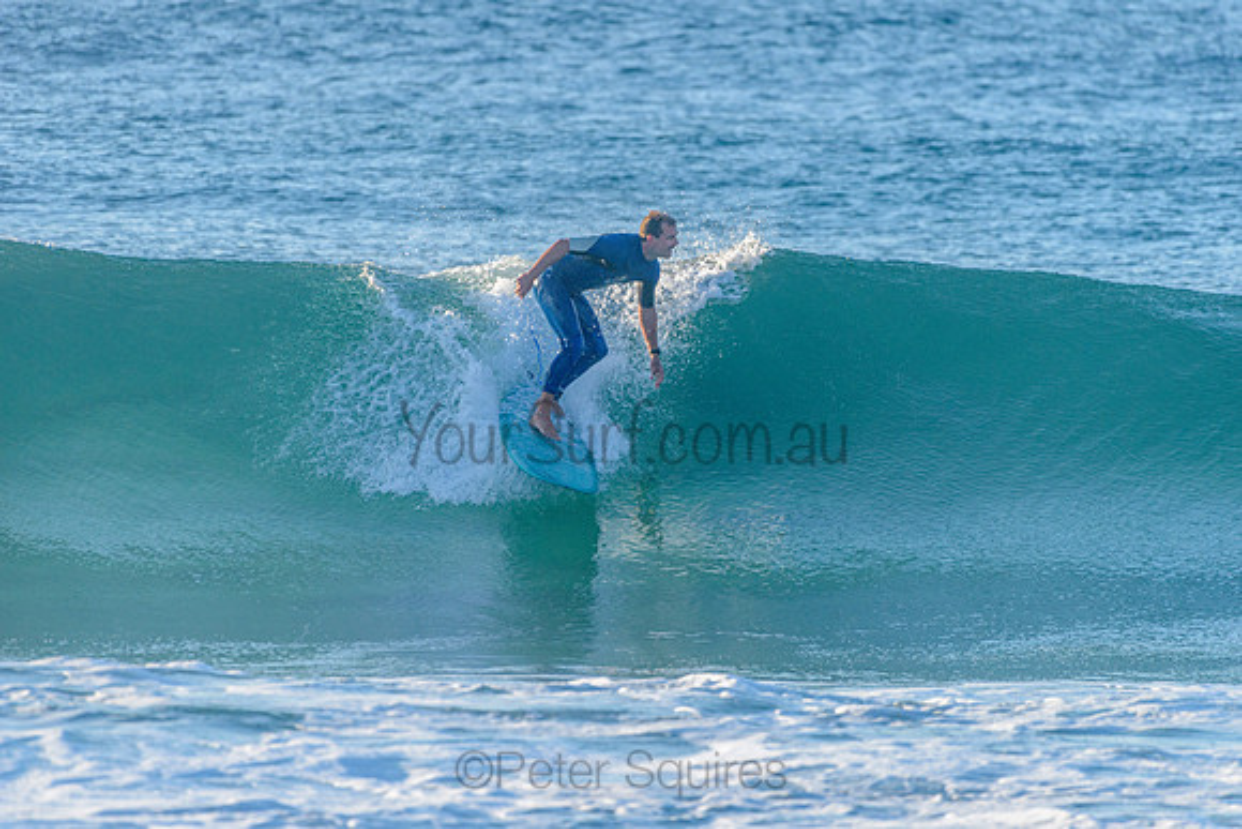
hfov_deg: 4.1
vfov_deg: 2.8
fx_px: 17253
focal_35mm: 500
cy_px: 414
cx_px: 621
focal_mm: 500
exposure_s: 1/2000
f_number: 5.6
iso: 450
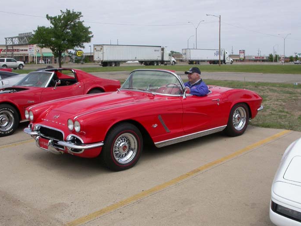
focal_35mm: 44
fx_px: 383
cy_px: 116
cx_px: 131
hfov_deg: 42.9
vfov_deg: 32.9
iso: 100
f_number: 7.5
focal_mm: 7.85
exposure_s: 1/428
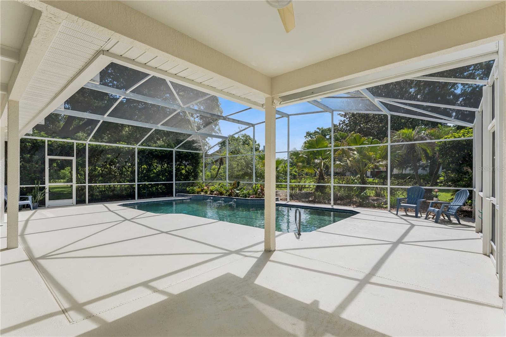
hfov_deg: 94.6
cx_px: 253
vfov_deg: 71.7
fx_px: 233
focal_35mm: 17
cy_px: 168
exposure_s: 1/400
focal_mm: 16.6
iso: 500
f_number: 10
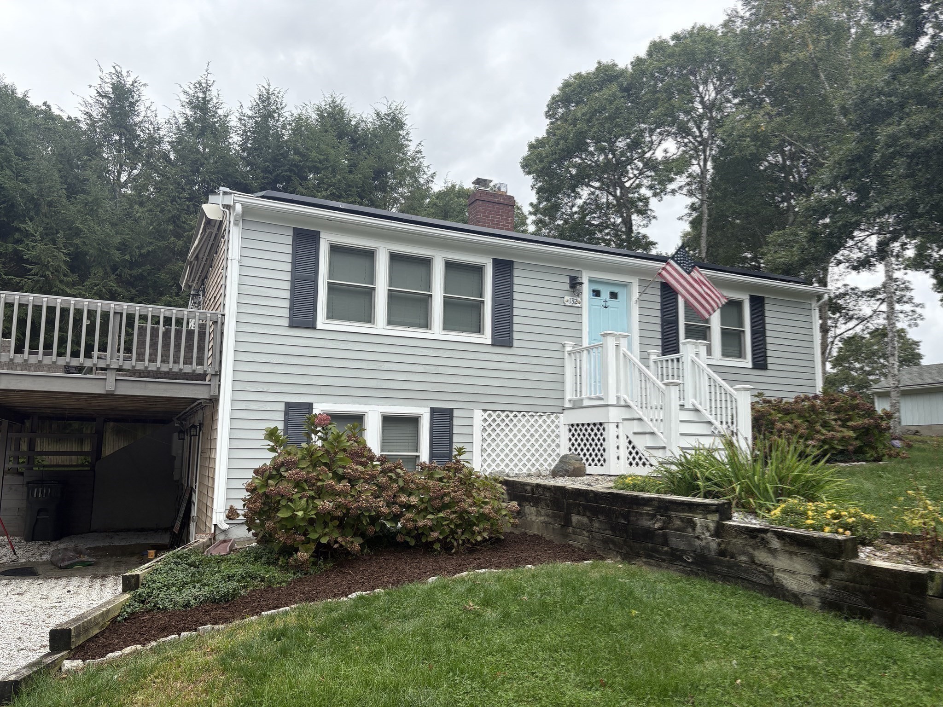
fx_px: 708
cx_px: 472
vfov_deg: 53.1
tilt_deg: +7.6
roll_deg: -0.4
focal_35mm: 26
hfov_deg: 67.3
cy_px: 354
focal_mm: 5.96
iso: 50
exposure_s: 1/1196
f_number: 1.6
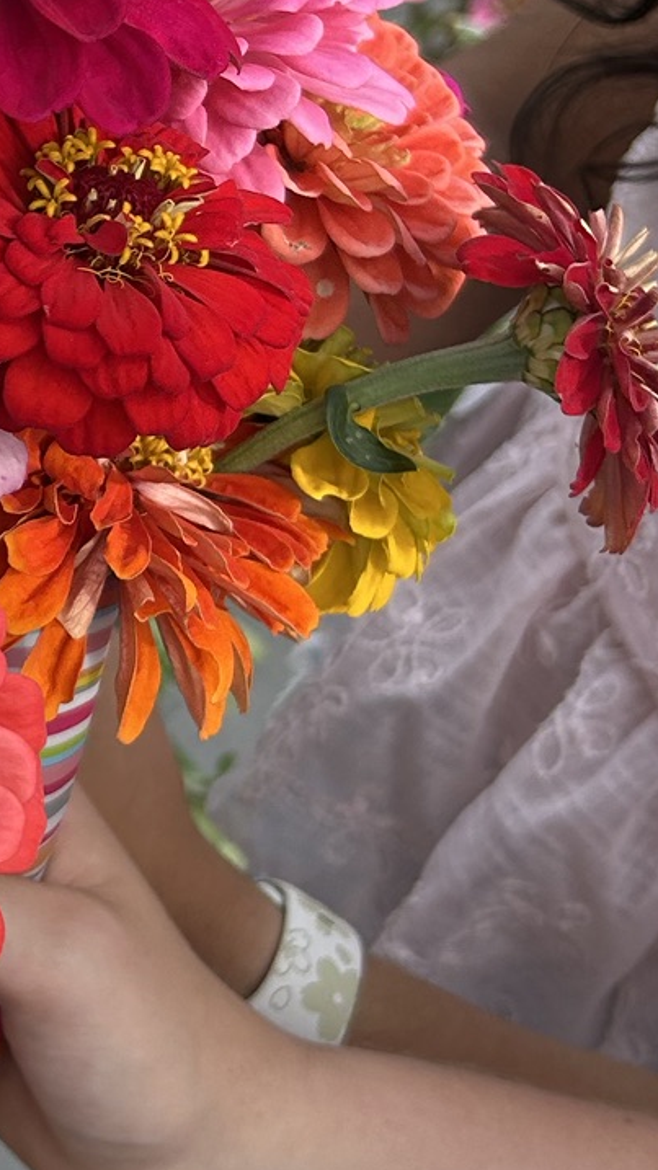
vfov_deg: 26.7
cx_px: -322
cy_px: 382
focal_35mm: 79
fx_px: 2452
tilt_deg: -45.5
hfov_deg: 14.3
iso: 50
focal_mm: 5.7
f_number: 1.5
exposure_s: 1/1068
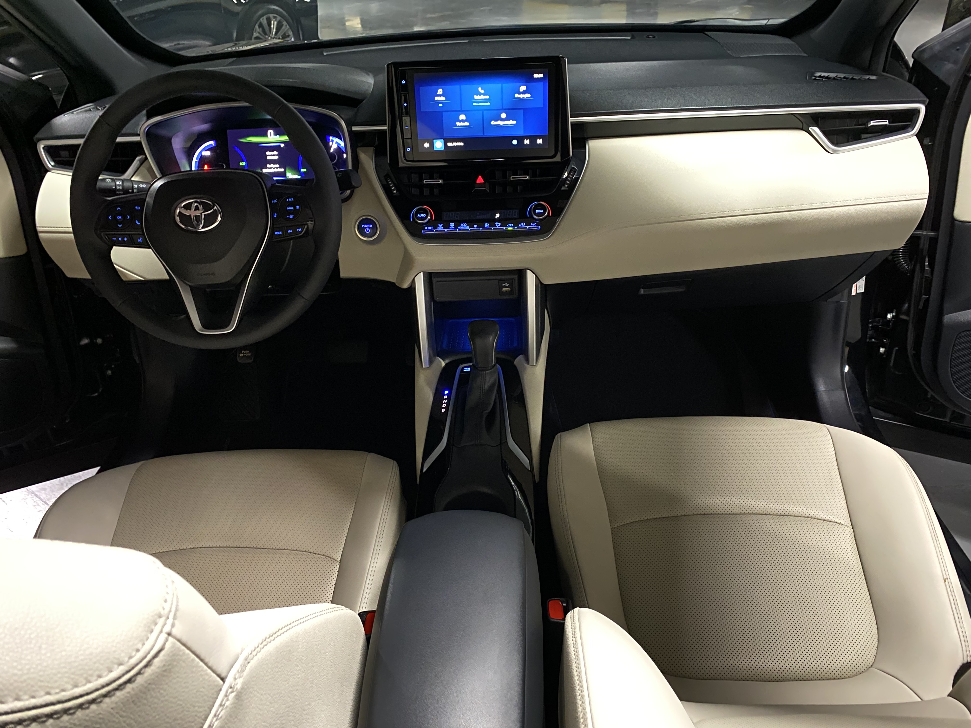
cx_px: 486
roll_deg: +3.0
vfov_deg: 53.1
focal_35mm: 26
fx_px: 729
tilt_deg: -31.9
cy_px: 364
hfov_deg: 67.3
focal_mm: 4.25
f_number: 1.8
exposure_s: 1/8
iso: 1250
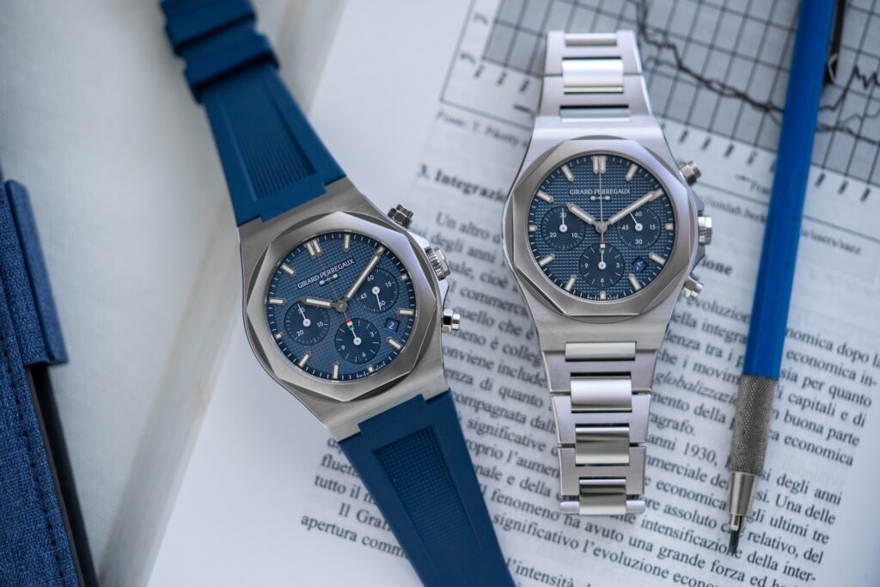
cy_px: 270
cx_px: 440
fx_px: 2378
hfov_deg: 21.0
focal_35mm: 97
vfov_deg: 14.1
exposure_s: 1/160
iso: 1600
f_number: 3.2
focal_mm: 90
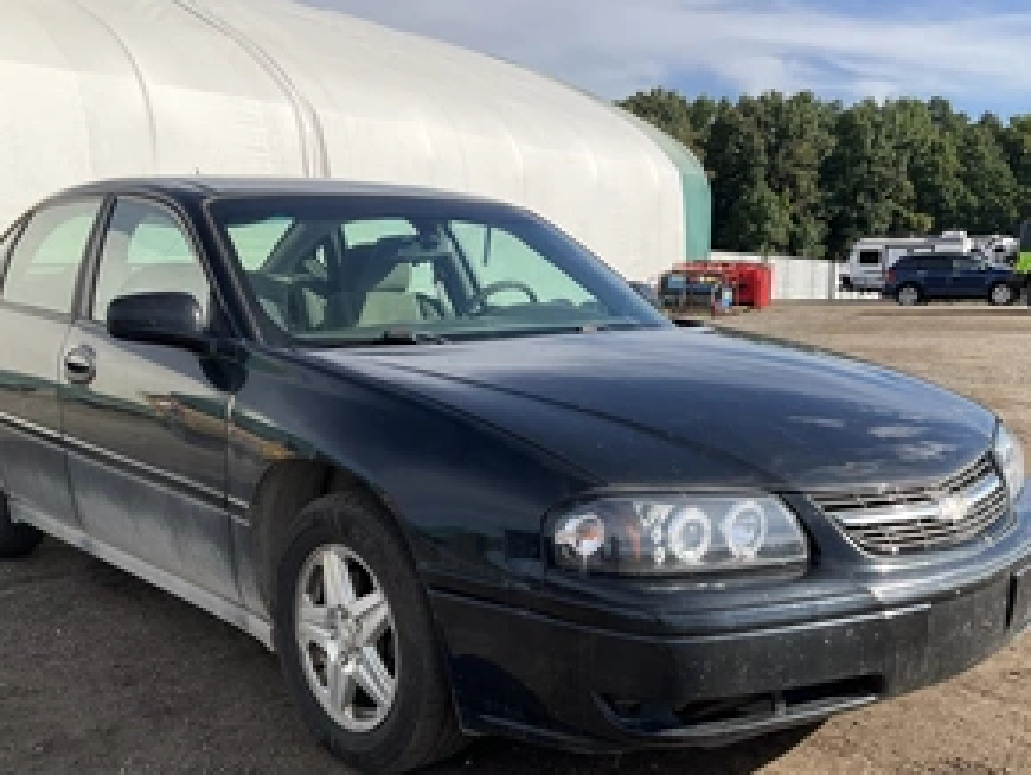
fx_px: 1192
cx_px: 526
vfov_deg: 35.6
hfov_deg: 46.8
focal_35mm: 40
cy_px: 526
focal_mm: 3
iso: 25
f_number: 1.8
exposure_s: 1/1035
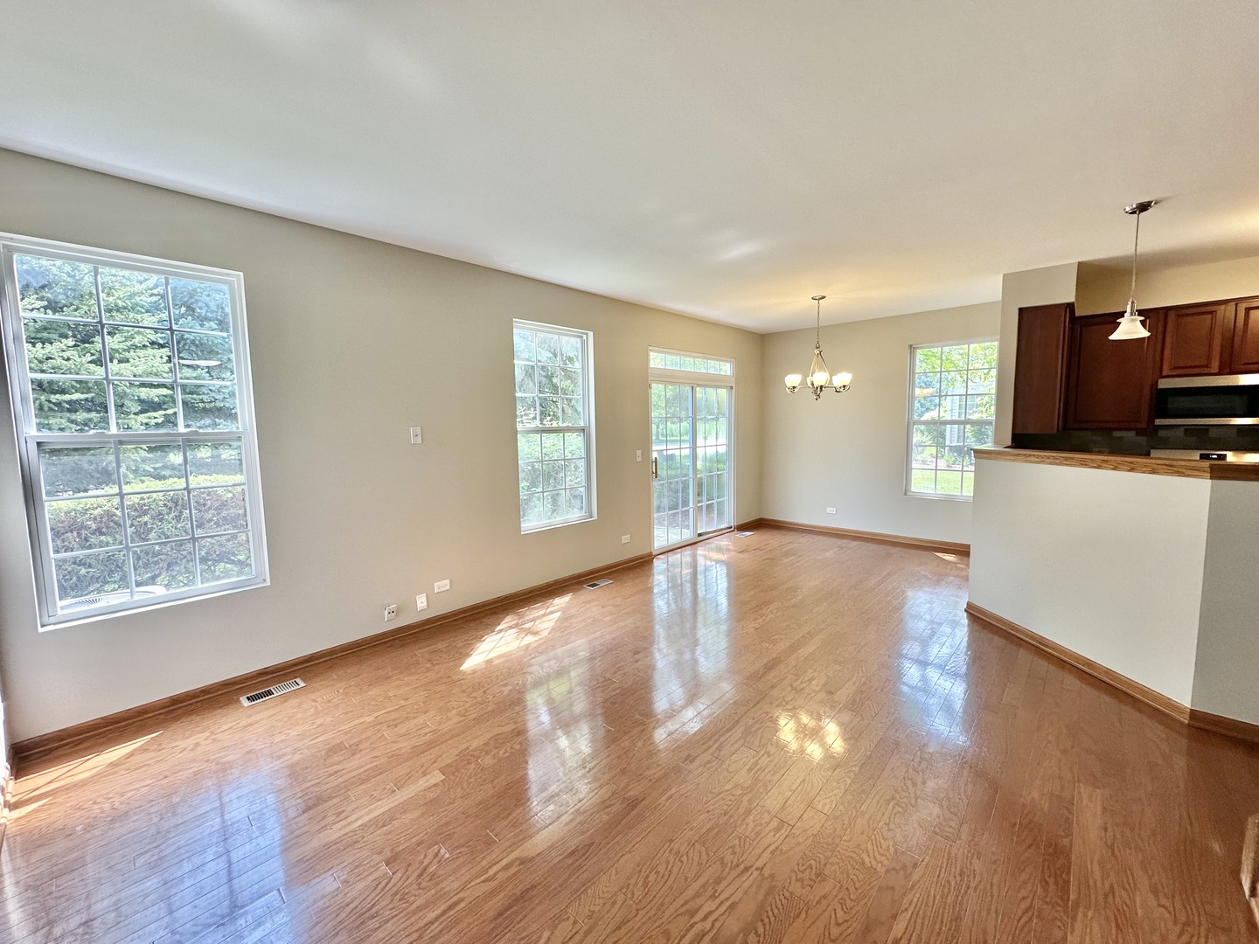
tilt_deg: -5.6
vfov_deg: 85.7
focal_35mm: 14
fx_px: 509
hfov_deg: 102.1
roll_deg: +0.7
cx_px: 630
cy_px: 472
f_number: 2.2
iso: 80
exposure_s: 1/120
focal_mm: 2.22
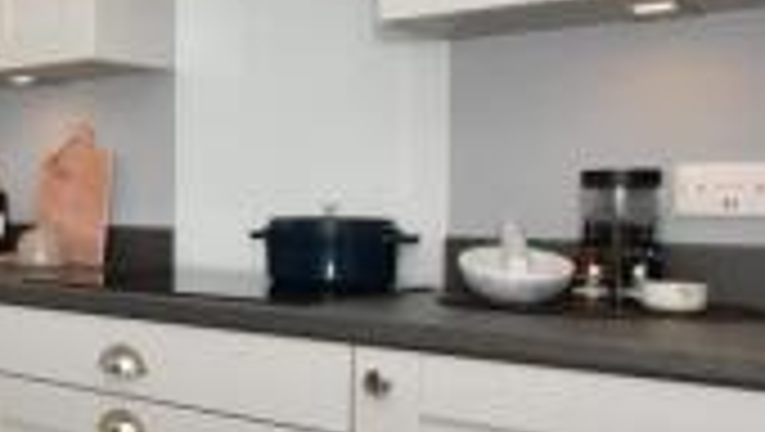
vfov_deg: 27.2
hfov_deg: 34.5
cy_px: 214
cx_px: -202
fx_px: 893
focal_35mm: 44
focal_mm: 10
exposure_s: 1/250
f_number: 8
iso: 400
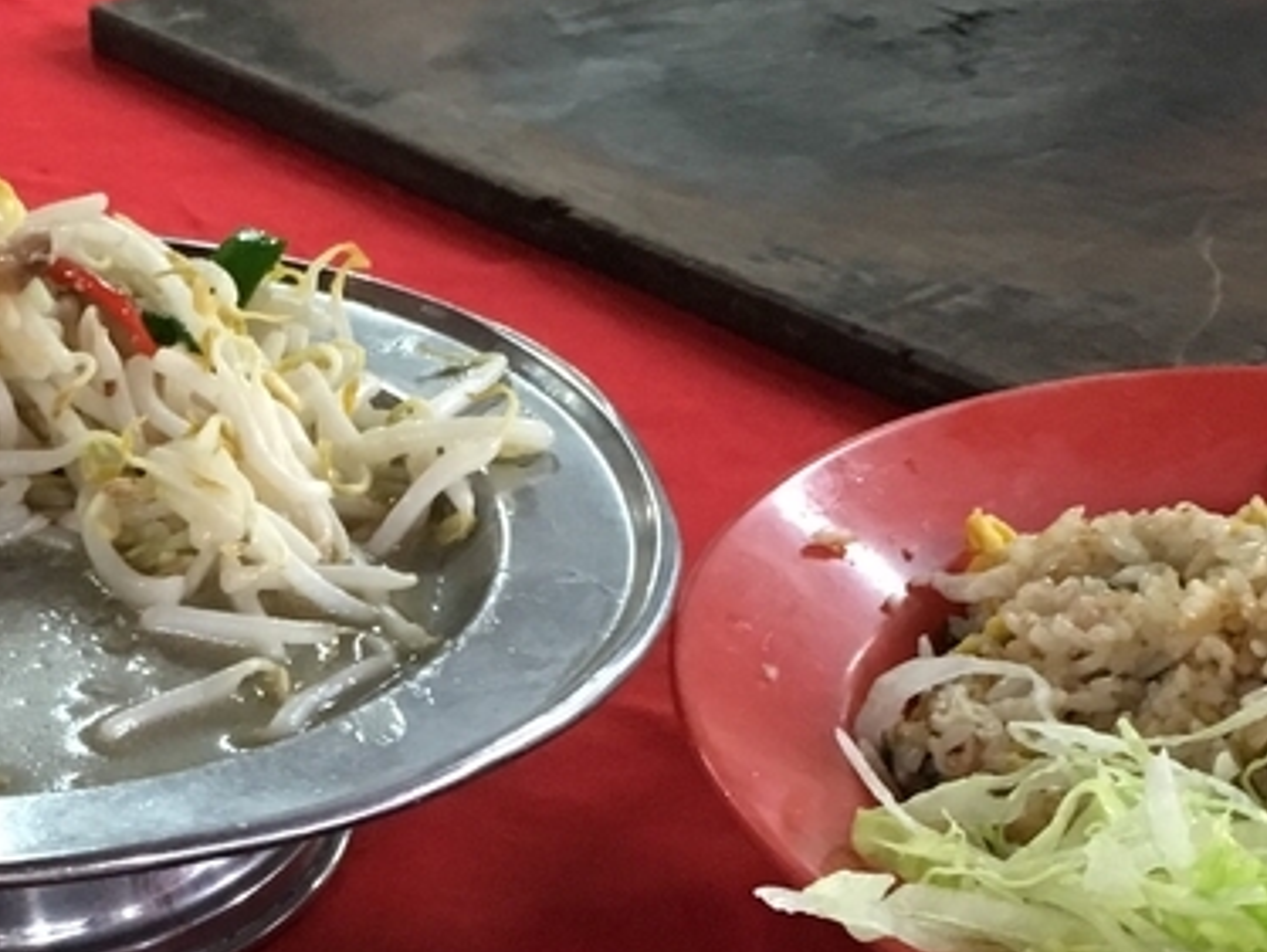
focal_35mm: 93
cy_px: 1003
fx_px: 3406
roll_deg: -0.7
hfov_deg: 20.8
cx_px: 224
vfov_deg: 15.5
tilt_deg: -33.5
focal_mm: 4.15
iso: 250
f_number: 2.2
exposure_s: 1/33
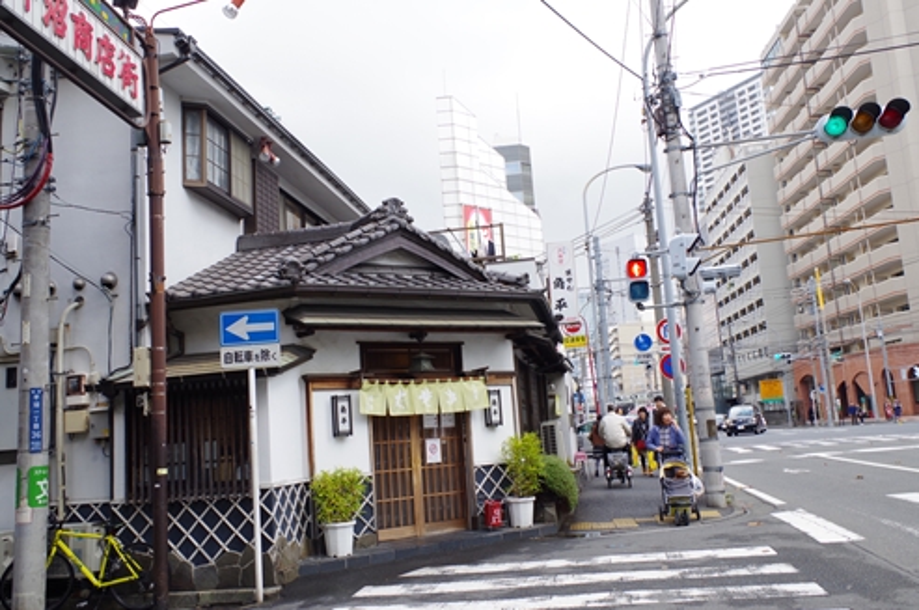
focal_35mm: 32
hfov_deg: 59.0
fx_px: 812
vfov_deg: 41.1
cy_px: 305
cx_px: 460
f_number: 9
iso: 200
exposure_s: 1/50
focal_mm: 21.25
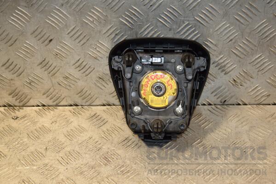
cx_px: 138
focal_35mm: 72
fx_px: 552
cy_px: 92
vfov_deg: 18.9
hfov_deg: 28.1
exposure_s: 1/200
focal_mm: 48
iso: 800
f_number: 4.8
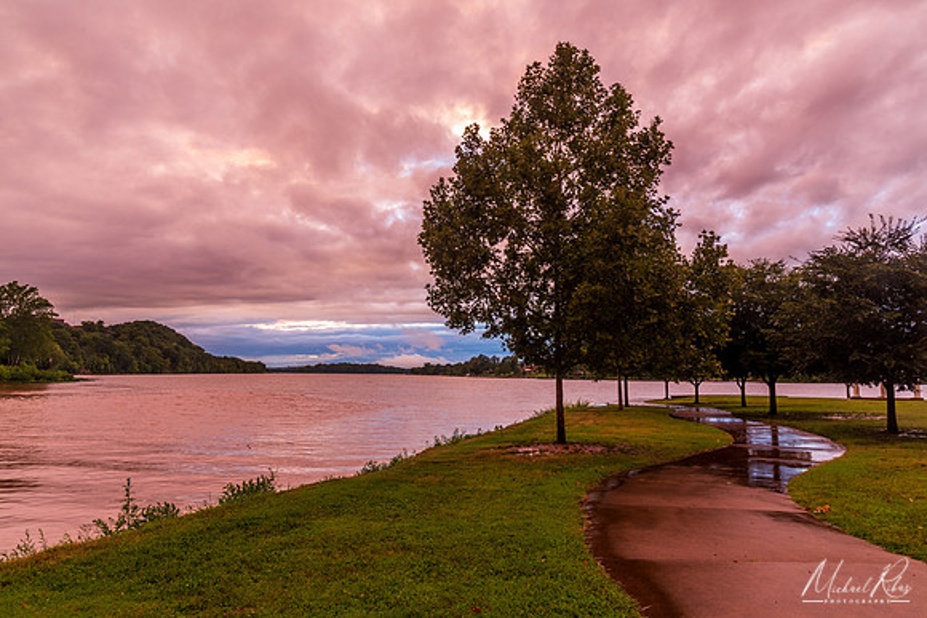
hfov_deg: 73.7
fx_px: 618
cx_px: 464
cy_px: 309
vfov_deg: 53.2
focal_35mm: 24
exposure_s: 1/5
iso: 100
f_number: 13
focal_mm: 24
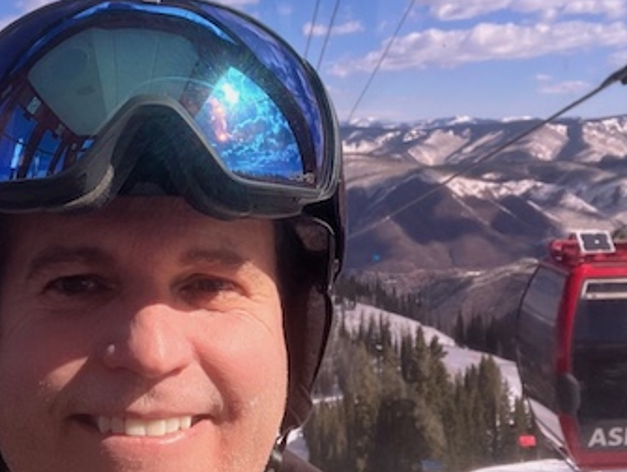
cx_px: 301
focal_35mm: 62
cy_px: 178
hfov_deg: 31.2
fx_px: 1124
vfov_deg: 23.6
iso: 20
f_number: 2.2
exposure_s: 1/296
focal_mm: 2.87
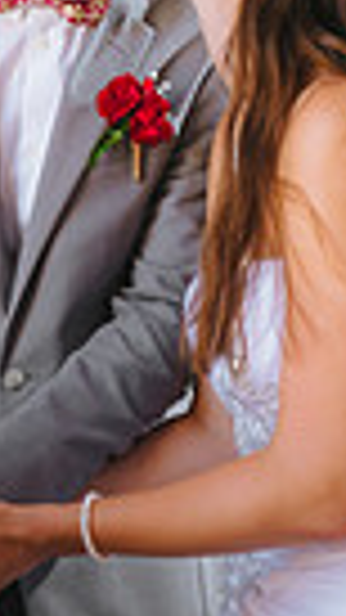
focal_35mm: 193
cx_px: -27
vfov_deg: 11.2
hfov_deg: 6.3
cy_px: 234
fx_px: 3150
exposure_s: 1/160
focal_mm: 56
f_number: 2.8
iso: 250
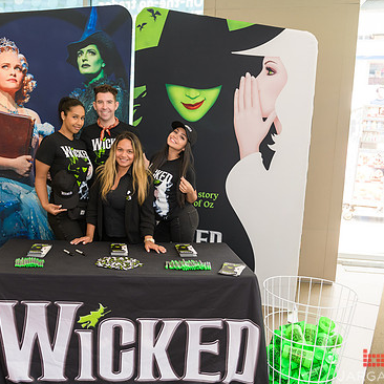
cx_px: 133
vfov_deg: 47.2
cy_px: 201
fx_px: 439
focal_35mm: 35
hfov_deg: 46.6
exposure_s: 1/125
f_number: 3.2
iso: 400
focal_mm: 26
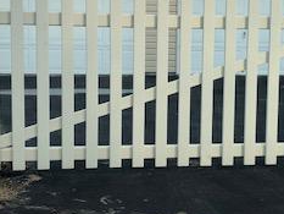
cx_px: 166
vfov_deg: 19.1
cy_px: 90
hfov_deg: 25.3
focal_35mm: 77
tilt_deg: -7.0
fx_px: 632
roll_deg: -0.3
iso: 20
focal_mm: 4
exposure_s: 1/521
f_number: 1.8
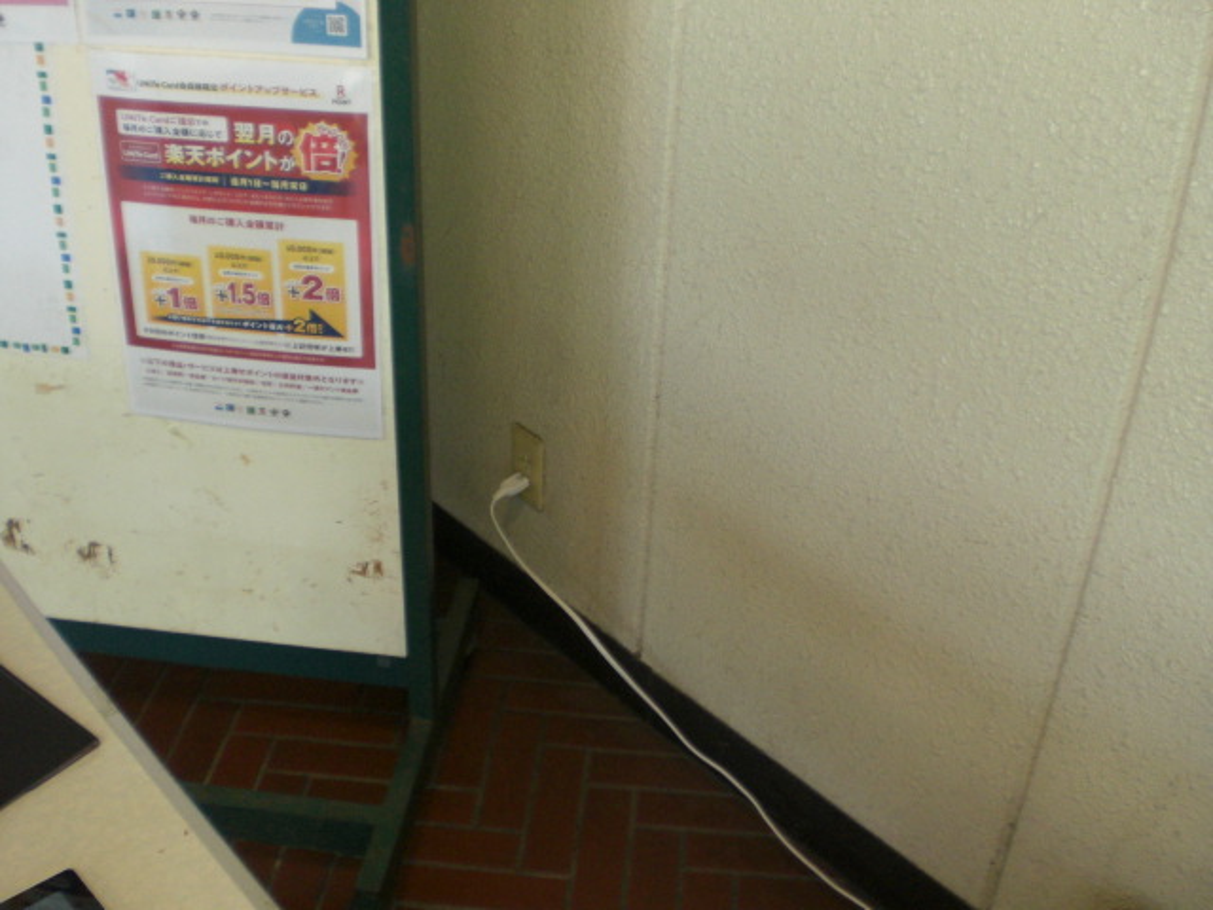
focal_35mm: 38
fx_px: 1332
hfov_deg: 49.0
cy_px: 455
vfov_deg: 37.7
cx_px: 606
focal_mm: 6.3
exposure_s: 1/80
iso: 200
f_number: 3.1
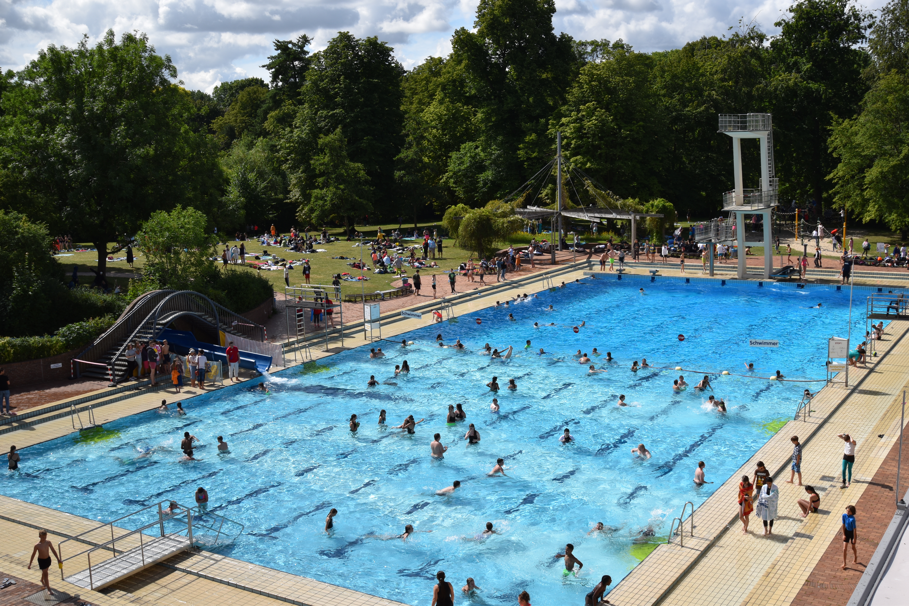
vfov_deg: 31.9
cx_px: 454
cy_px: 303
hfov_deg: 46.4
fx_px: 1060
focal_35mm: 42
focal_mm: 28
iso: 100
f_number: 11
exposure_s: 1/200
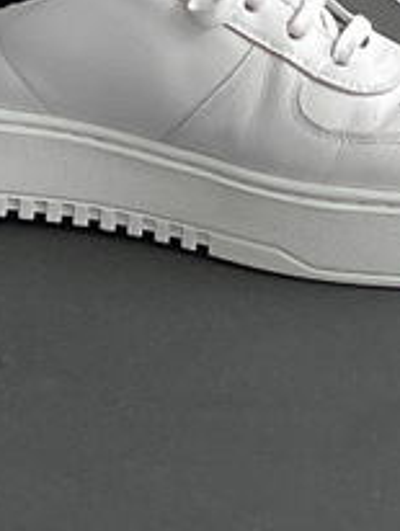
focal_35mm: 225
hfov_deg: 6.6
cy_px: -1325
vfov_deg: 7.3
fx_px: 3459
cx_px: -36
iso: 40
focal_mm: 3
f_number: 1.8
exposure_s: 1/120
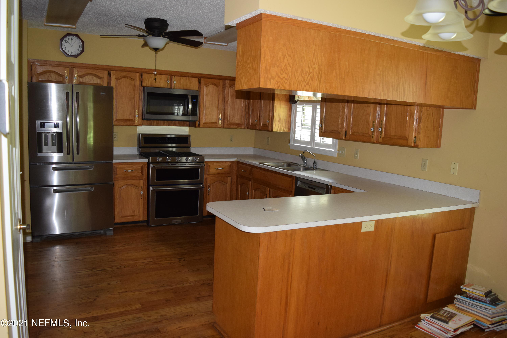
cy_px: 169
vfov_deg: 47.9
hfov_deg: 67.4
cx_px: 254
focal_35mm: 27
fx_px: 380
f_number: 3.5
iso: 1100
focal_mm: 18
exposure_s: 1/60
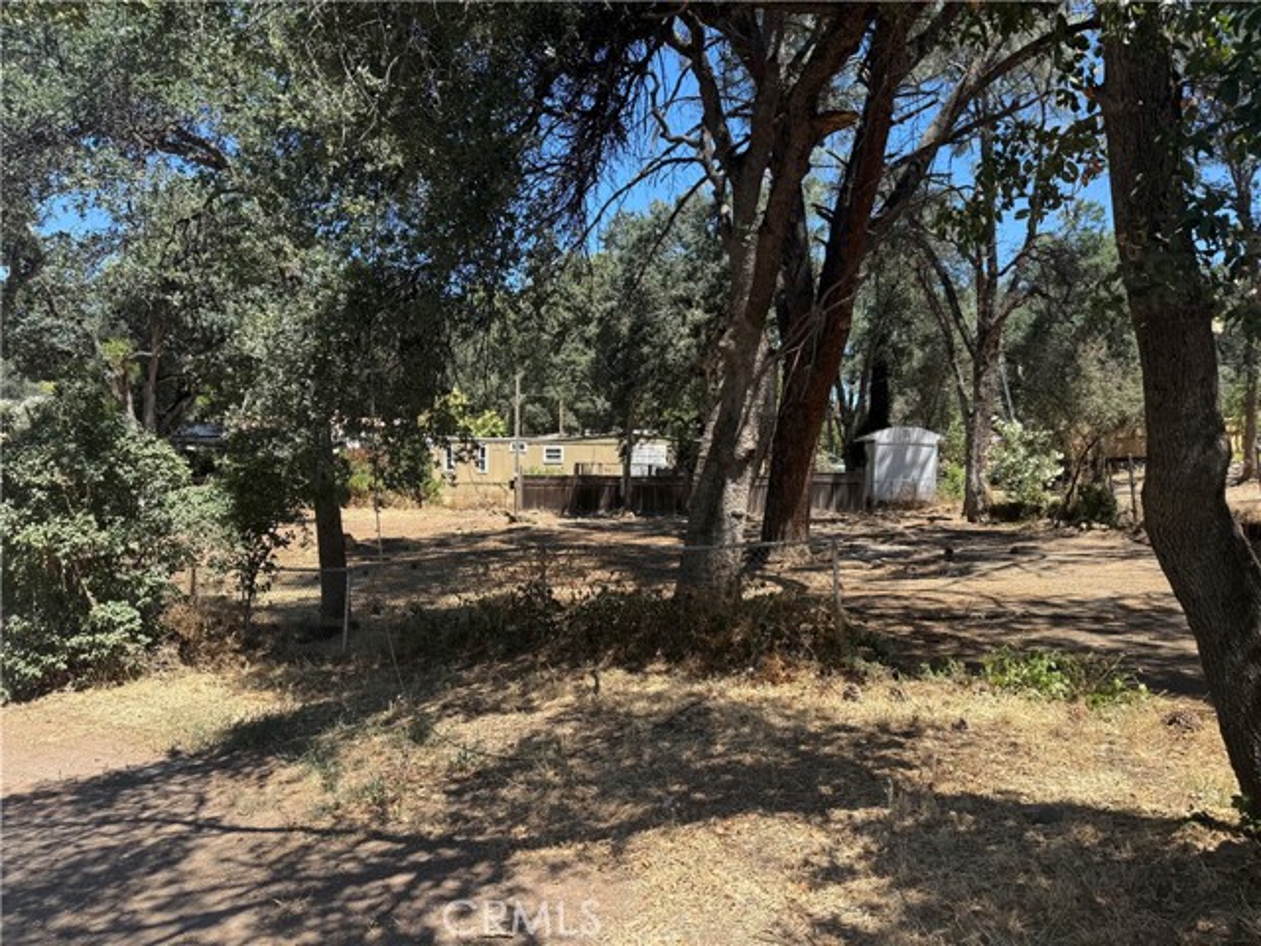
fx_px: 874
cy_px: 473
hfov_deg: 71.6
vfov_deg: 56.8
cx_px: 630
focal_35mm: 24
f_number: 1.78
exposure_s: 1/1337
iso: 80
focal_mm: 6.76
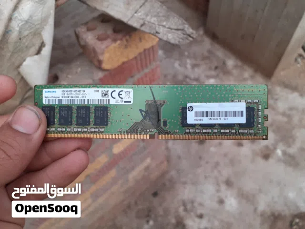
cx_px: 152
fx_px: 238
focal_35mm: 27
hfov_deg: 65.3
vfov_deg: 51.4
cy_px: 114
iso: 50
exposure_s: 1/100
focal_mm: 3.6
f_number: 1.9
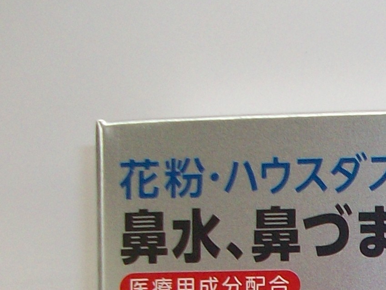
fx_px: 1372
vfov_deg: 11.5
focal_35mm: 123
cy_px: 456
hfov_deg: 14.9
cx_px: 575
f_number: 2.8
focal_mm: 5.7
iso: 80
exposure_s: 1/98.2
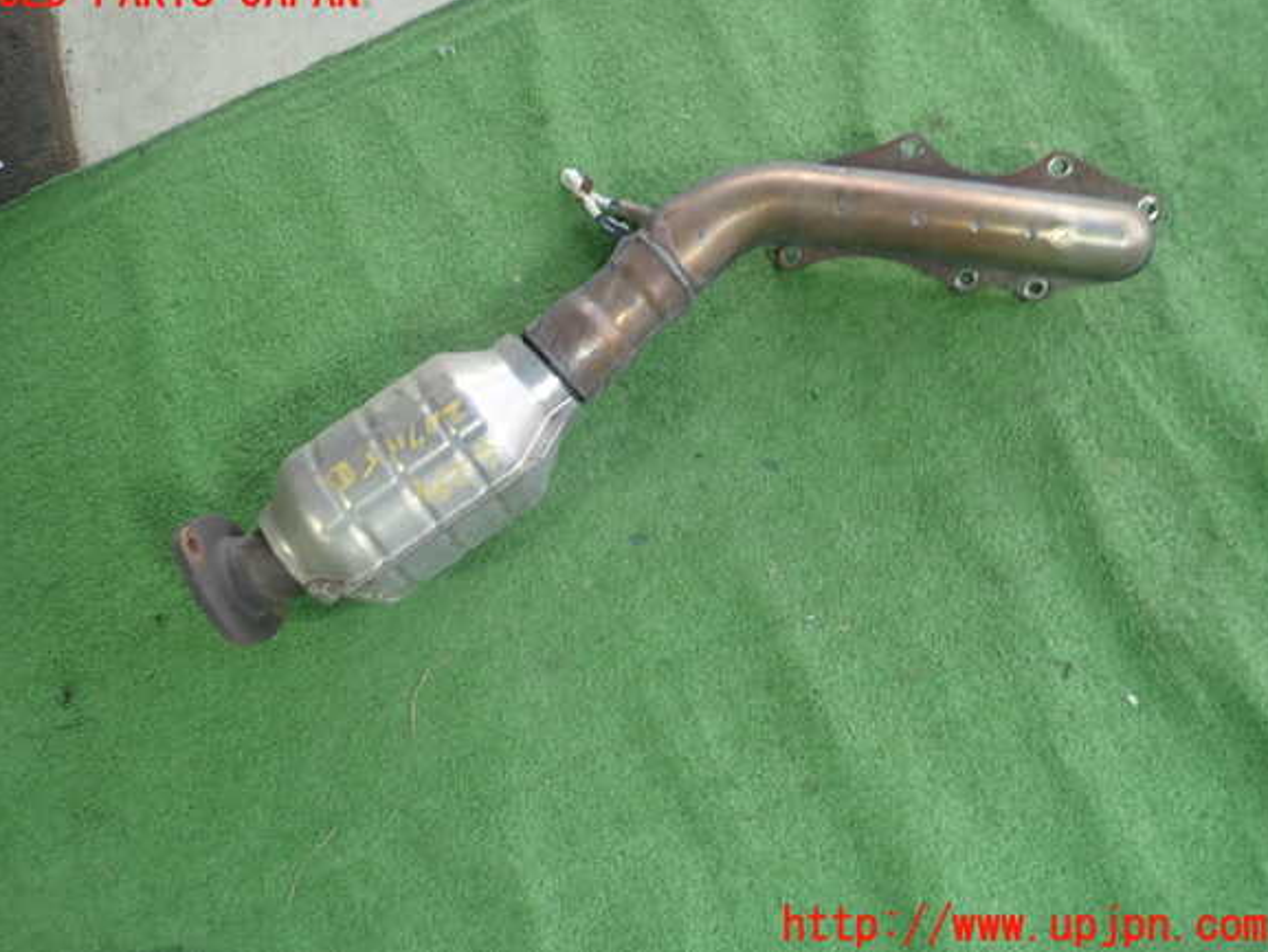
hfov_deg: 67.3
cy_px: 460
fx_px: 953
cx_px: 620
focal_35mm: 26
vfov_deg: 53.1
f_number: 2
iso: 125
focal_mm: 4.5
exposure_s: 1/60
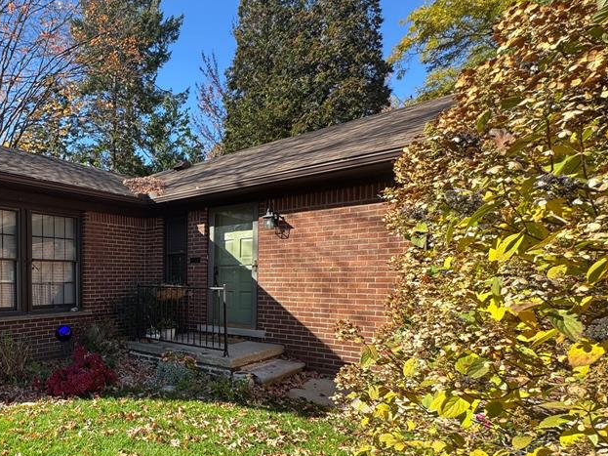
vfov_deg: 57.8
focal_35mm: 23
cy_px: 296
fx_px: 404
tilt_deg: -2.4
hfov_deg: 66.2
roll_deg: +0.1
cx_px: 110
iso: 40
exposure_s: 1/290
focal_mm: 2.22
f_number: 2.2
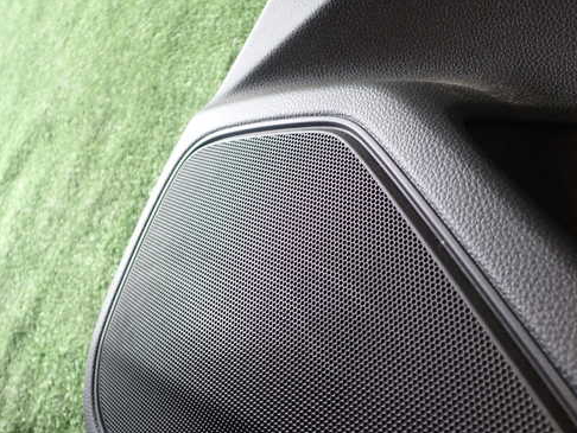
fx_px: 617
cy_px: 237
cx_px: 297
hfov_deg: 50.1
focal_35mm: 37
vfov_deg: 38.7
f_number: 2.3
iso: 200
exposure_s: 1/40
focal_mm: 5.4
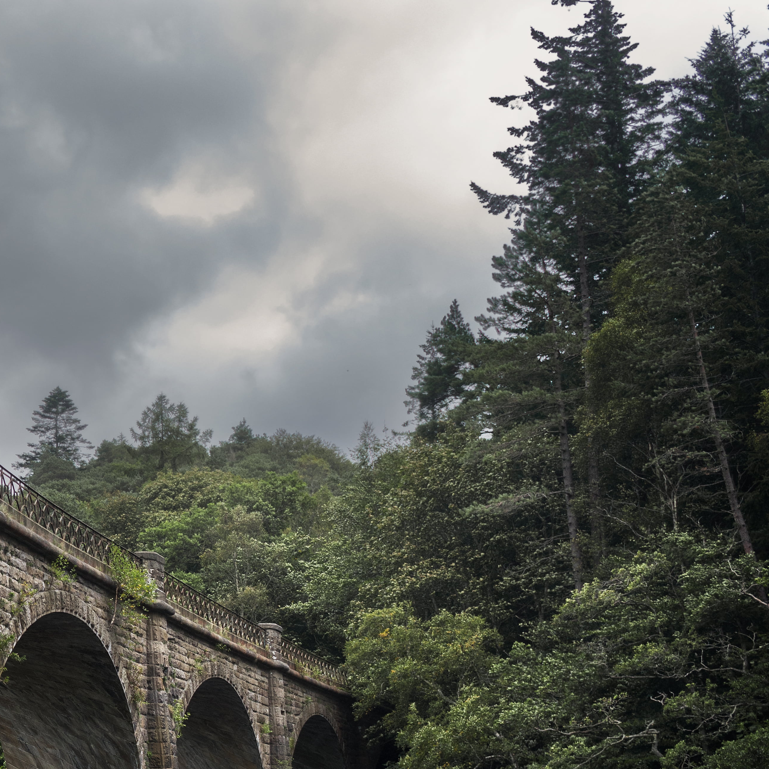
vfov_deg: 27.7
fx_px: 1533
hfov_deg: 25.7
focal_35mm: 61
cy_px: 582
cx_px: -117
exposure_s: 1/125
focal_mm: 21
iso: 100
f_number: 5
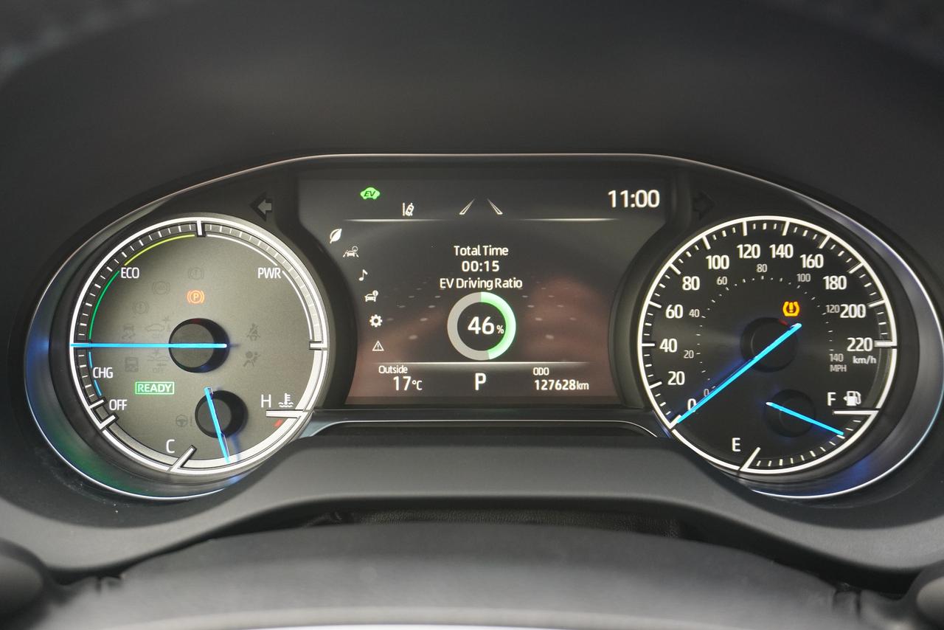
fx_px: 983
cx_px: 472
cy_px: 315
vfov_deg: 35.5
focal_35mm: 38
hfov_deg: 51.3
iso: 1600
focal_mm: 25
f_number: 4.5
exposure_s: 1/60
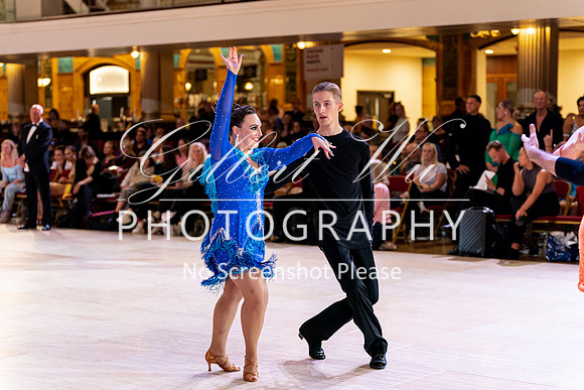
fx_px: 1167
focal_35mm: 72
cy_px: 177
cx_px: 265
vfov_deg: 19.0
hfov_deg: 28.1
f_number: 2.5
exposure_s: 1/640
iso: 4000
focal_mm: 64
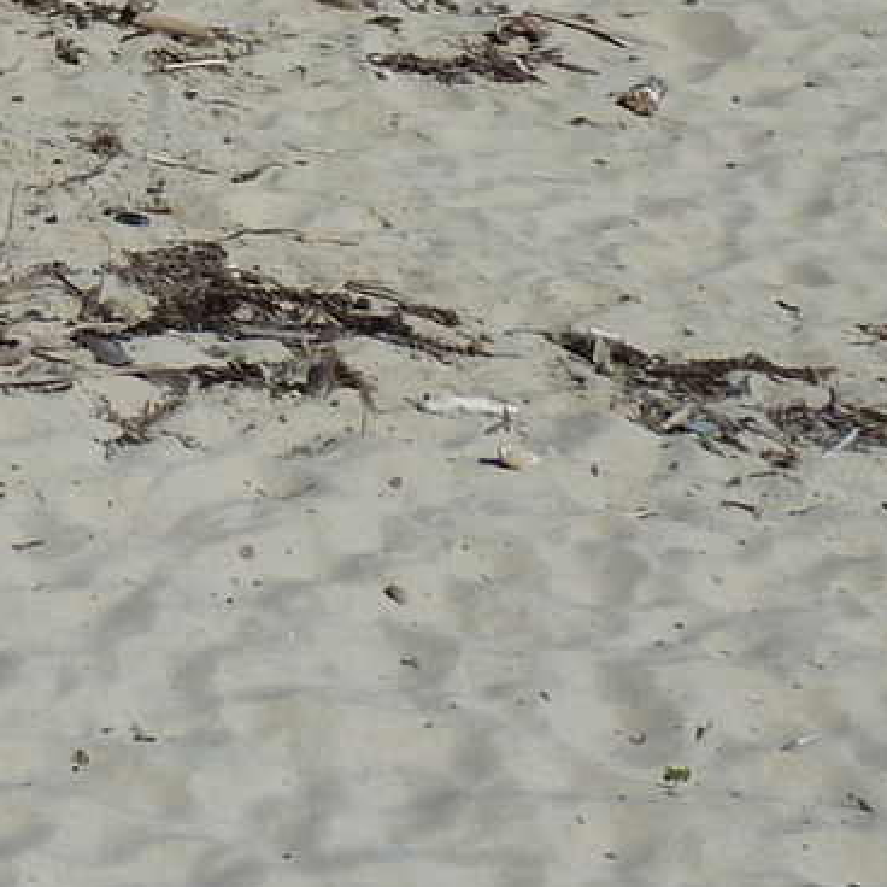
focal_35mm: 96
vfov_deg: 16.3
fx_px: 2783
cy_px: -506
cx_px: -701
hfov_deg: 15.6
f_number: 5.6
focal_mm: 4.1
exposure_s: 1/800
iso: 80
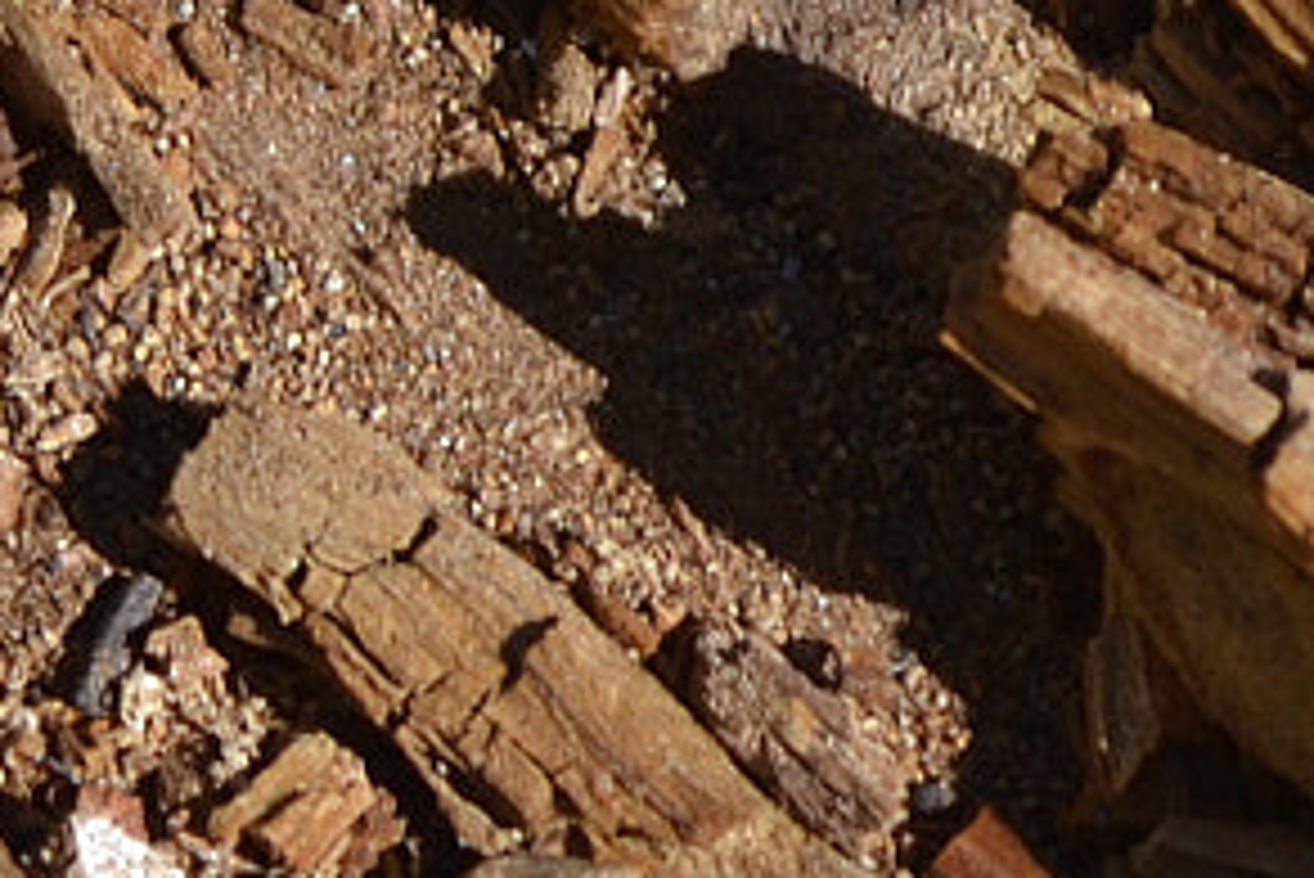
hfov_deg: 5.2
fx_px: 14387
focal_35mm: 394
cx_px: -1102
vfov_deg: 3.5
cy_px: 158
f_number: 8
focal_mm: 48
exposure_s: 1/125
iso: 100
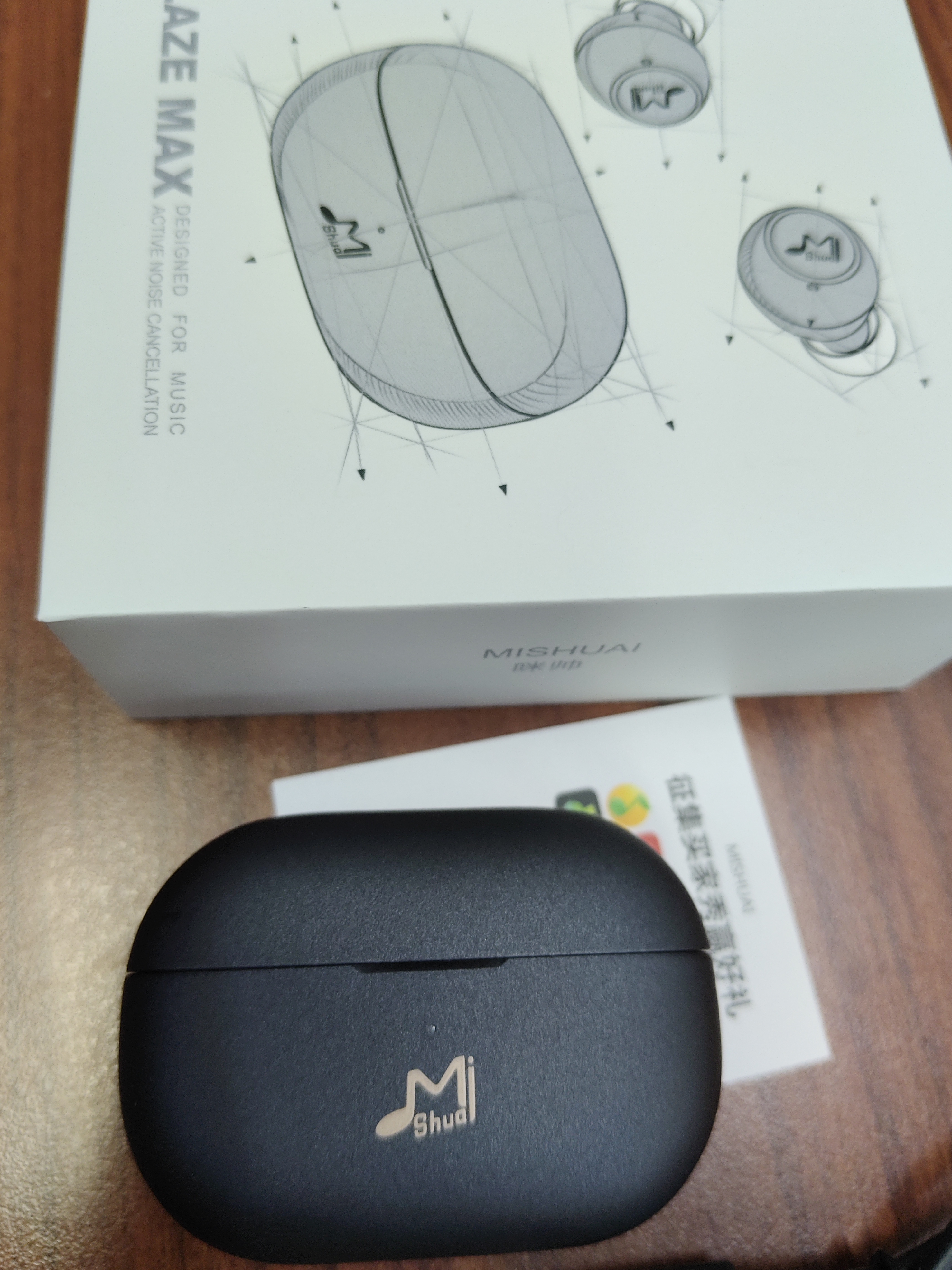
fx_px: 990
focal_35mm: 27
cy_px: 632
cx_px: 478
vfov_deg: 65.3
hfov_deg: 51.4
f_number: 1.79
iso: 314
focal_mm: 4.84
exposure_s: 1/33.3
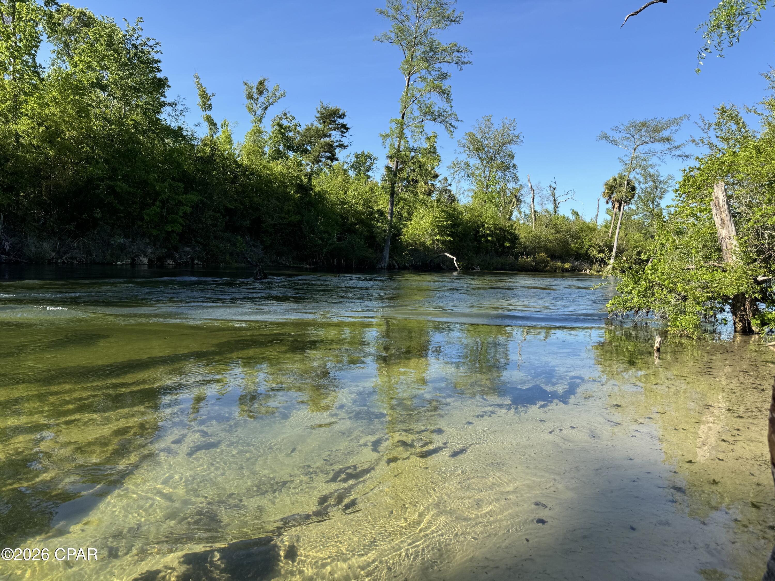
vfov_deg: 56.8
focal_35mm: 24
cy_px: 290
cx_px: 388
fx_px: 537
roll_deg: -2.1
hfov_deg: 71.6
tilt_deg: -5.9
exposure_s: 1/2174
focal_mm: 6.76
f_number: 1.78
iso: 80
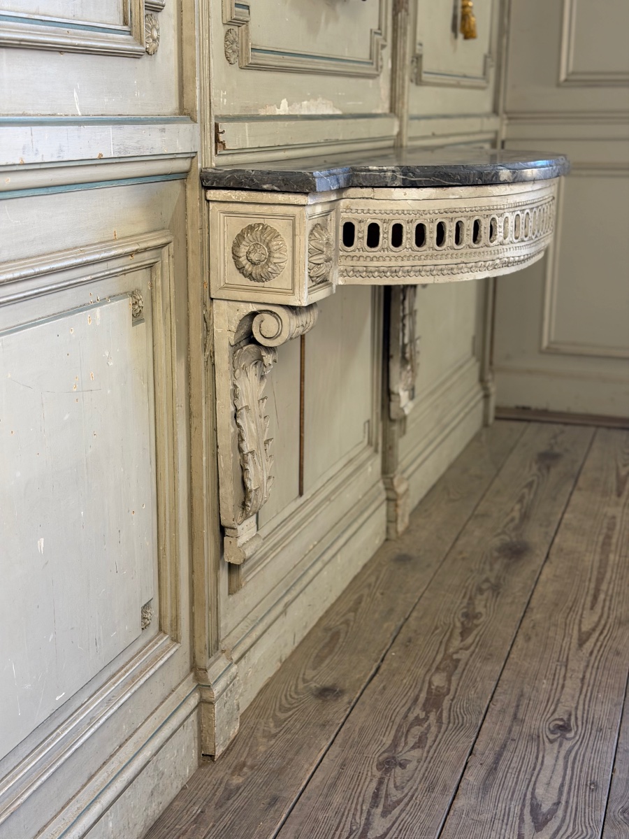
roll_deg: +0.1
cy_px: 420
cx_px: 314
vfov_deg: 39.7
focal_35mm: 48
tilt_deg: -15.0
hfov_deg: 30.3
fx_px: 1163
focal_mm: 6.76
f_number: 1.78
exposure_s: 1/50
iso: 160
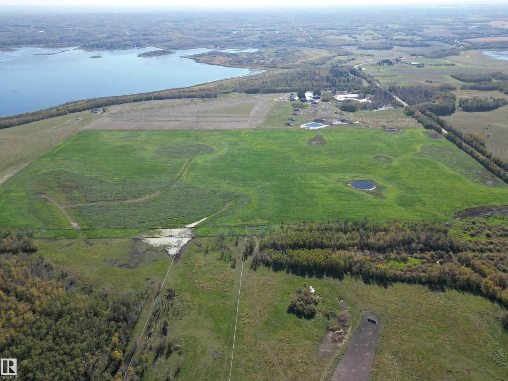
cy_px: 190
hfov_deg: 71.6
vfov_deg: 56.8
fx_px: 352
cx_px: 254
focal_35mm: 24
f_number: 1.7
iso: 120
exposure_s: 1/2000
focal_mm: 6.72
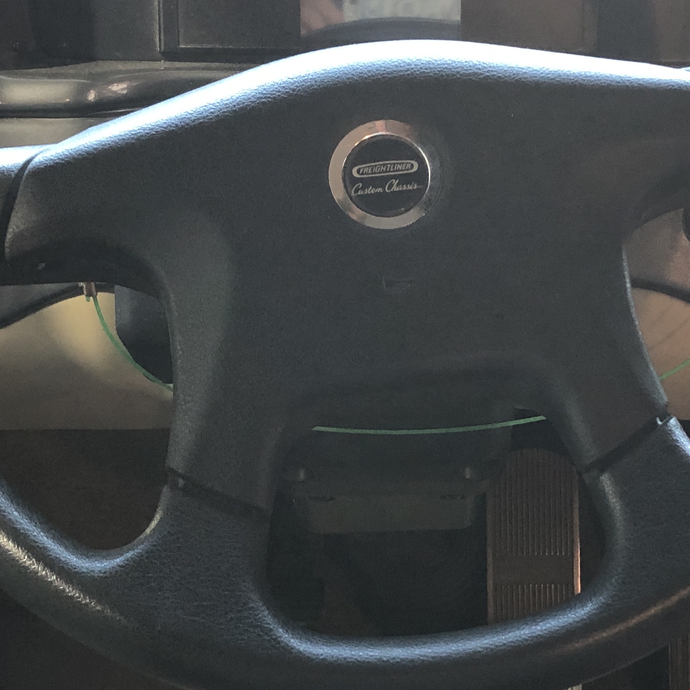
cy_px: 296
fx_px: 1624
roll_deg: -0.8
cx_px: 458
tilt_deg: -42.3
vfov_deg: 24.0
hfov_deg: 23.9
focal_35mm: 72
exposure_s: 1/15
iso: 64
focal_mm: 3.99
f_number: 1.8
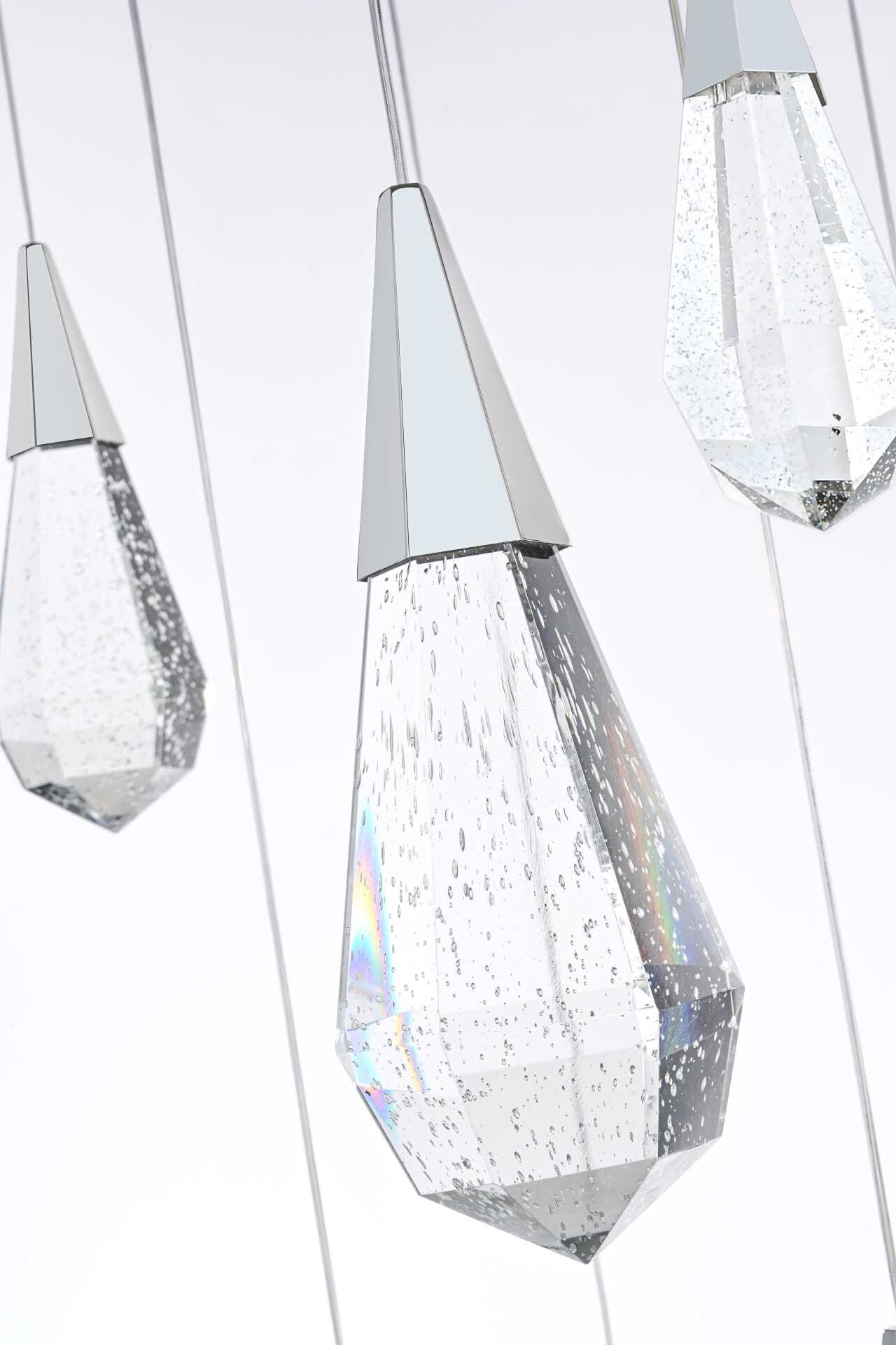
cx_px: 448
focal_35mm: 70
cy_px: 672
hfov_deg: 19.5
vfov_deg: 28.8
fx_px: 2613
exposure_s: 1
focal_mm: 70
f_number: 22
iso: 80
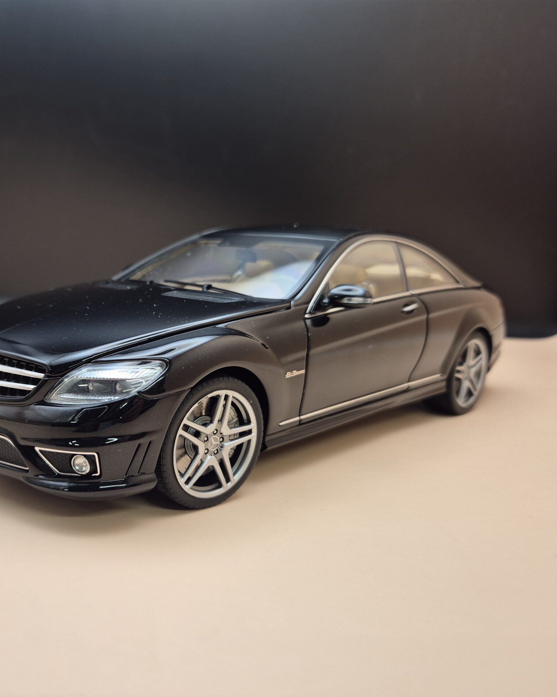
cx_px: 167
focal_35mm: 30
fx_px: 618
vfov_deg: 58.8
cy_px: 348
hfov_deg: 47.4
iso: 50
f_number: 1.8
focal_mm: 5.4
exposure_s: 1/86
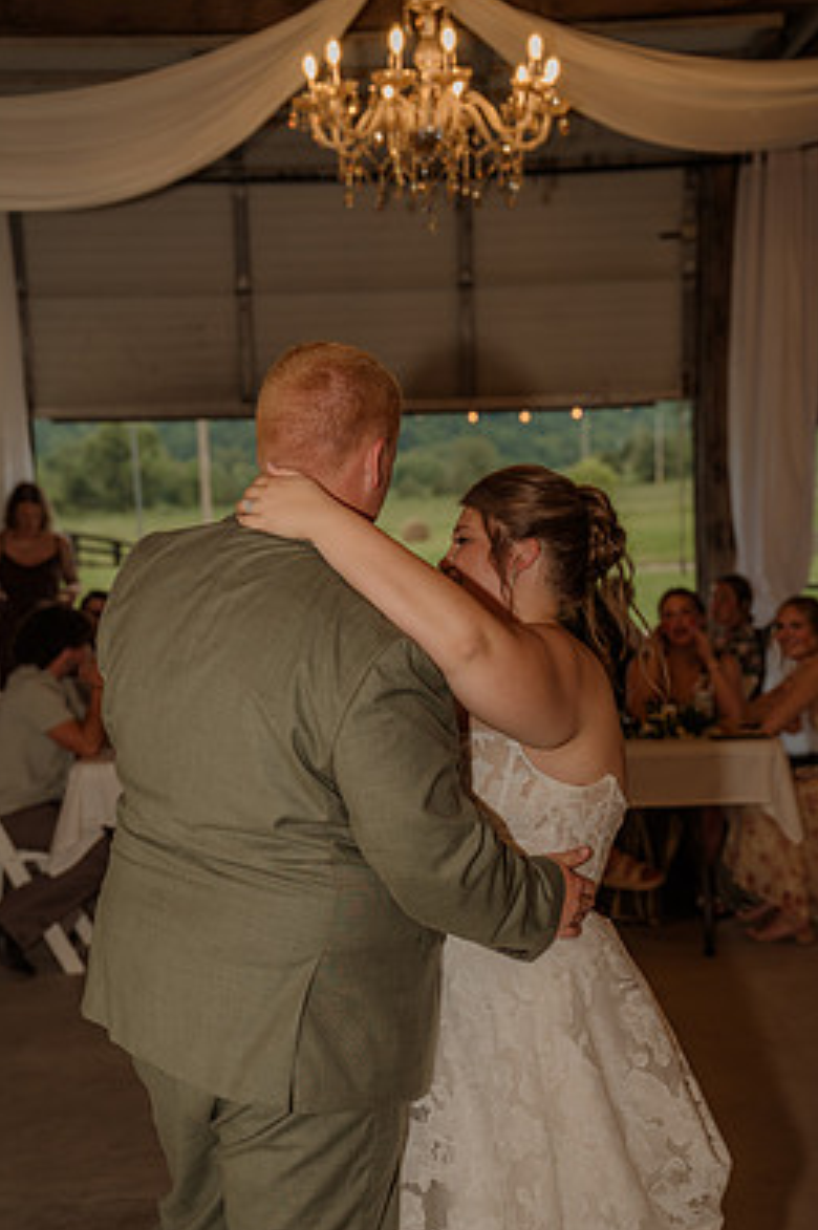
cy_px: 667
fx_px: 2083
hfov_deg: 22.2
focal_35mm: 61
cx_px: 385
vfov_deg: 32.9
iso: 320
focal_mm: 53
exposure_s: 1/200
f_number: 4
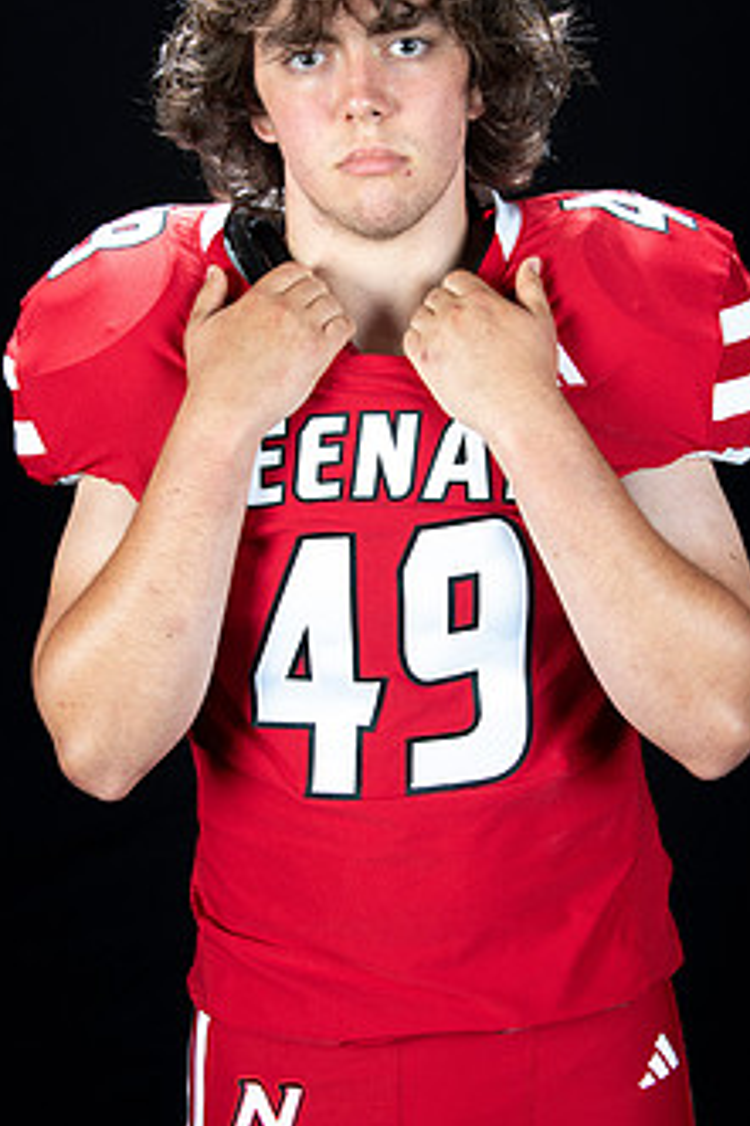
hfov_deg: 17.9
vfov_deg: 26.7
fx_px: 2377
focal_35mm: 76
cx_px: 387
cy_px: 509
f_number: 9
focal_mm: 56
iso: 320
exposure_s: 1/160
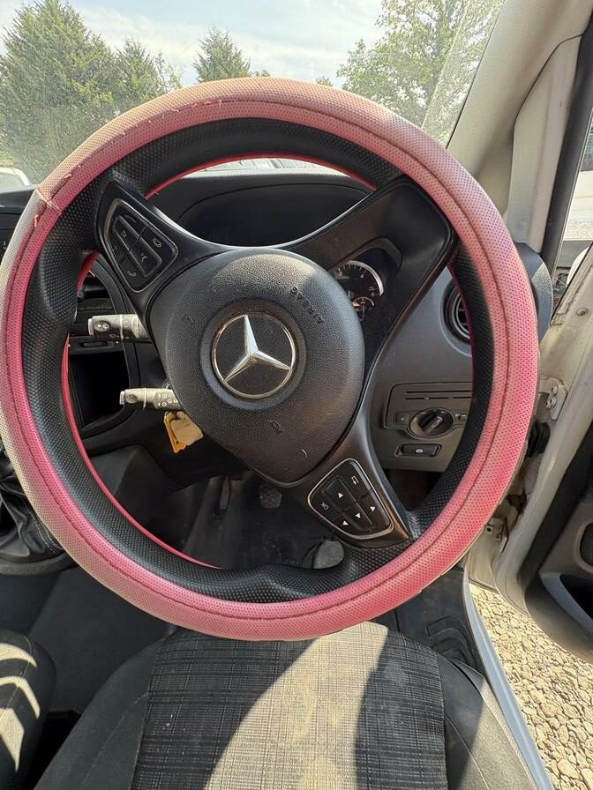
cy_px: 395
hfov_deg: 85.7
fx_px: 320
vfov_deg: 102.1
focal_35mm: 14
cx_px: 296
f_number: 2.2
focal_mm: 2.22
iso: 100
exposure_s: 1/140
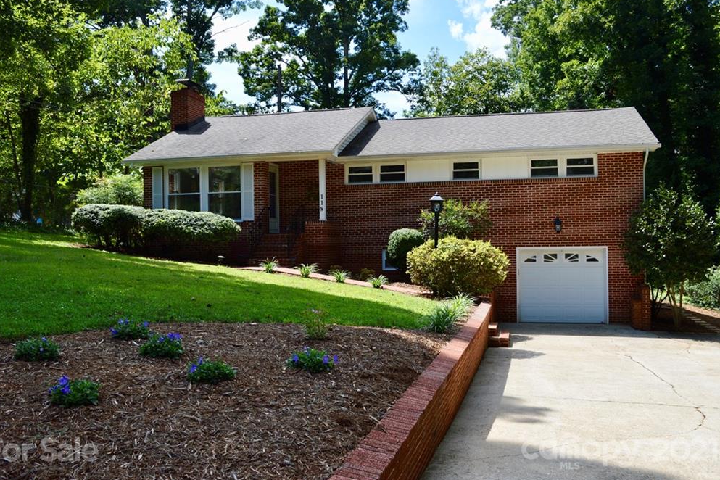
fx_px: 680
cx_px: 353
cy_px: 236
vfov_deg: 38.9
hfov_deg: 55.8
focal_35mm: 34
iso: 100
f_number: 7.1
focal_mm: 22
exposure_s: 1/200
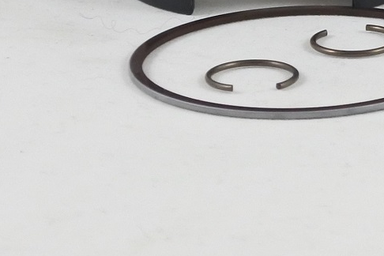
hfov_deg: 11.2
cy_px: -210
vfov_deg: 7.4
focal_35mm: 179
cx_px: 480
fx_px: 1909
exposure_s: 1/125
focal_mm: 18
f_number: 4.5
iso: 400
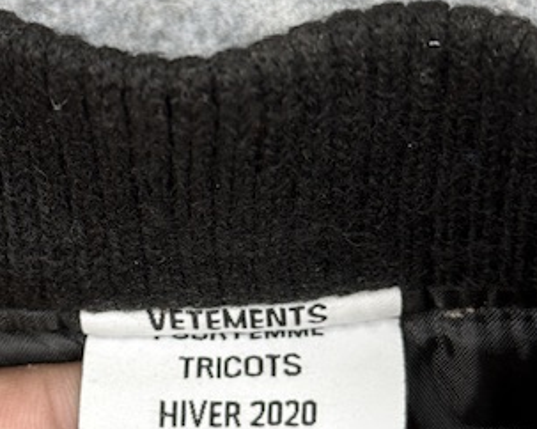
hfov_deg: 19.3
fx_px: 1572
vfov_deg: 15.5
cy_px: 179
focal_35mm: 99
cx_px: 195
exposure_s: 1/100
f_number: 1.78
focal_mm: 6.76
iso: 160
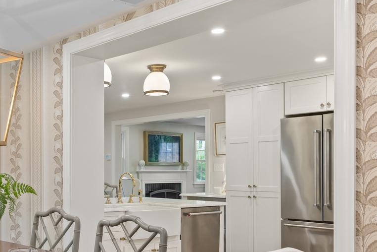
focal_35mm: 44
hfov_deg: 41.2
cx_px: 47
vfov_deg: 30.1
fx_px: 464
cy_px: 169
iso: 250
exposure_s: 1/3
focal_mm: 16.5
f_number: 7.1
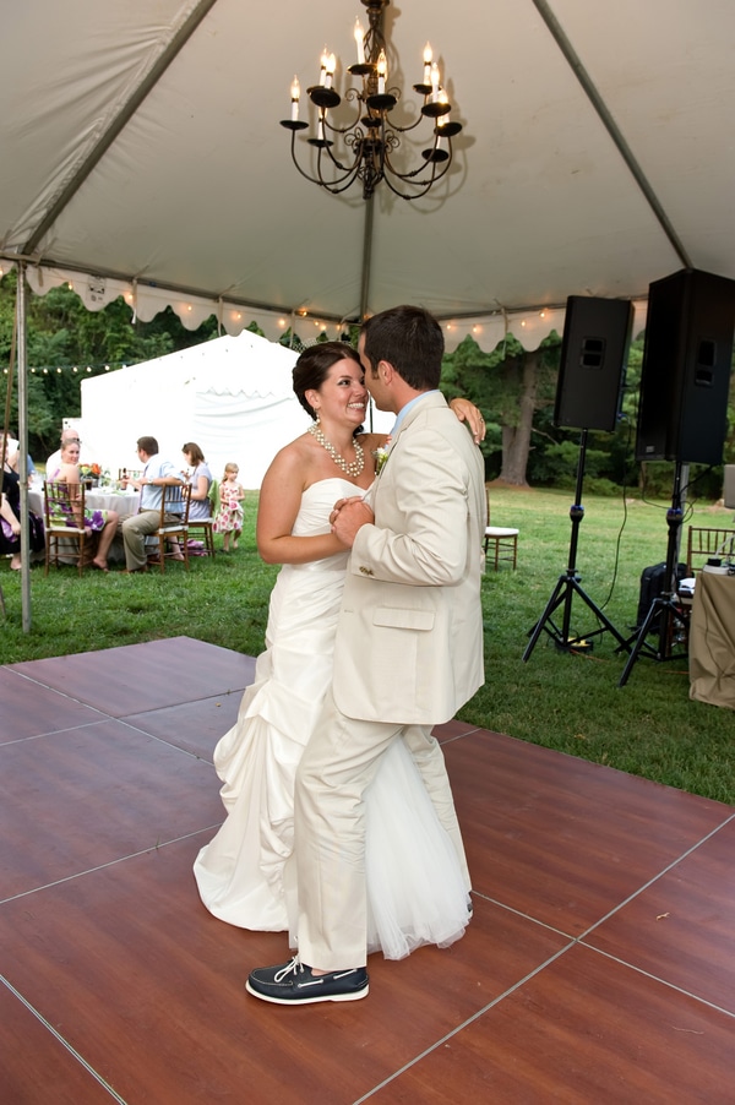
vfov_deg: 63.7
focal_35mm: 29
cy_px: 552
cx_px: 368
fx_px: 889
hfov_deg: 44.9
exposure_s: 1/125
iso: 640
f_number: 5.6
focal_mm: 29
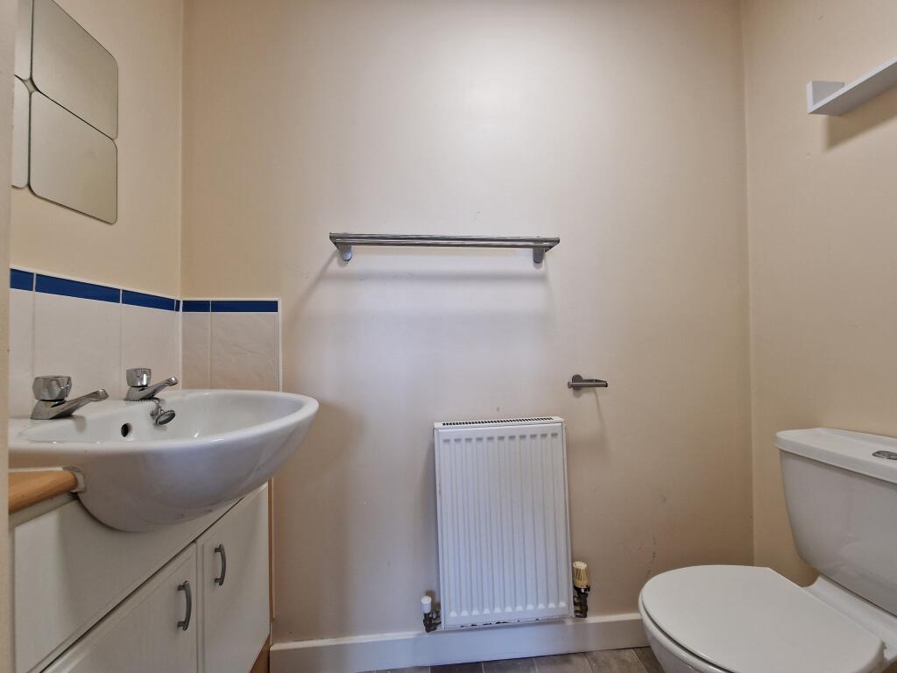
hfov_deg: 106.2
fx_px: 337
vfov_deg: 89.9
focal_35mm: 13
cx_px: 448
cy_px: 336
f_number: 2.2
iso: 80
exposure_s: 1/50
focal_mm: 2.2
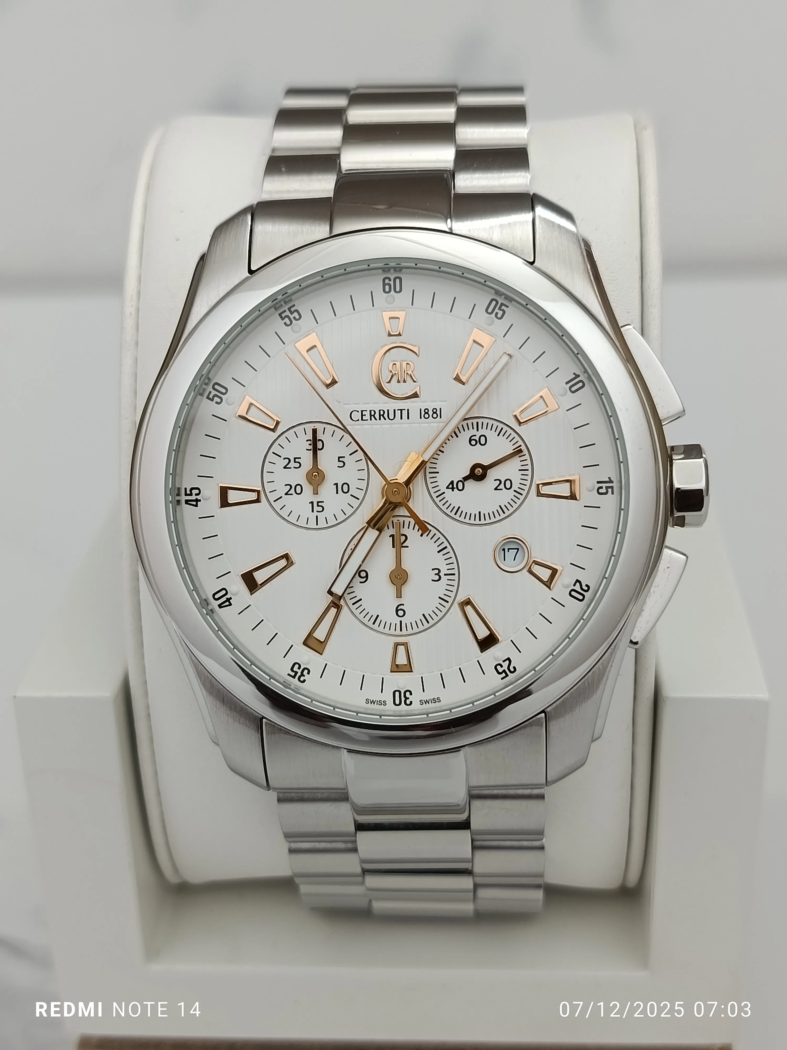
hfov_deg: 30.3
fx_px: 1455
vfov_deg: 39.7
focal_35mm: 48
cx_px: 394
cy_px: 525
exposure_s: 1/100
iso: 239
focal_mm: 5.24
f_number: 1.7
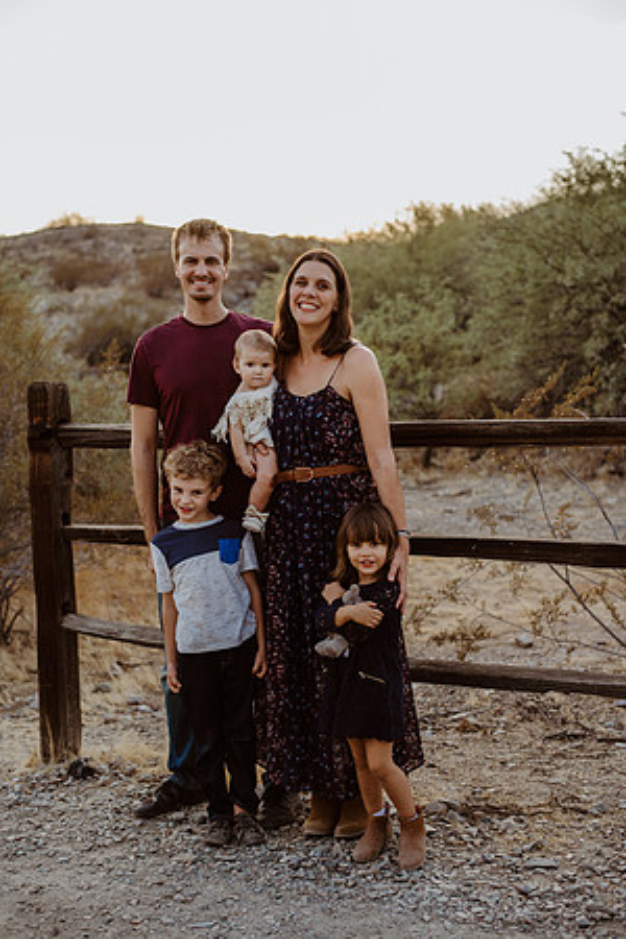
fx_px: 1304
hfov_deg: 27.0
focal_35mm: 50
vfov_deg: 39.6
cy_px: 470
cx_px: 313
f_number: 2.8
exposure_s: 1/400
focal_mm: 50
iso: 200
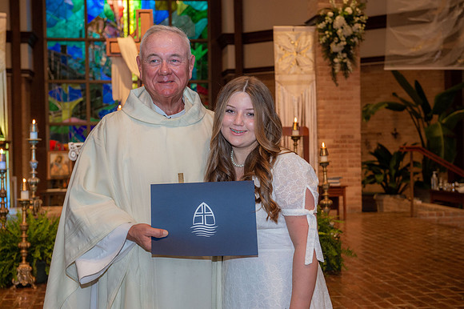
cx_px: 232
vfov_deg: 22.6
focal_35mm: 60
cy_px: 154
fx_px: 773
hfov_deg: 33.4
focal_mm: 60
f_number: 5.6
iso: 1600
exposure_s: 1/125
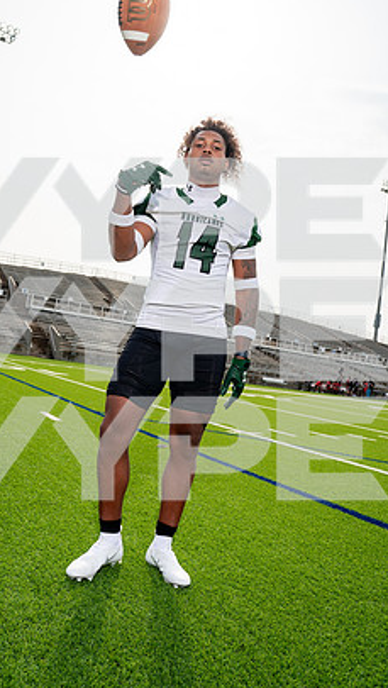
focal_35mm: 29
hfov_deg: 39.9
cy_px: 330
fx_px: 529
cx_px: 142
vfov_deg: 66.0
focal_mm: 25
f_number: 5.6
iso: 100
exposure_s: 1/500
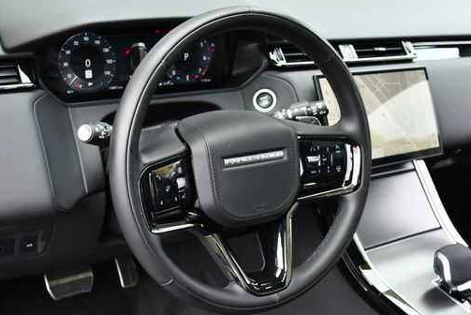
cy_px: 147
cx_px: 260
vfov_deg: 24.2
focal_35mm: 56
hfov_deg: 35.6
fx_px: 733
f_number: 4
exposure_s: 1/250
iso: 400
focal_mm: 22
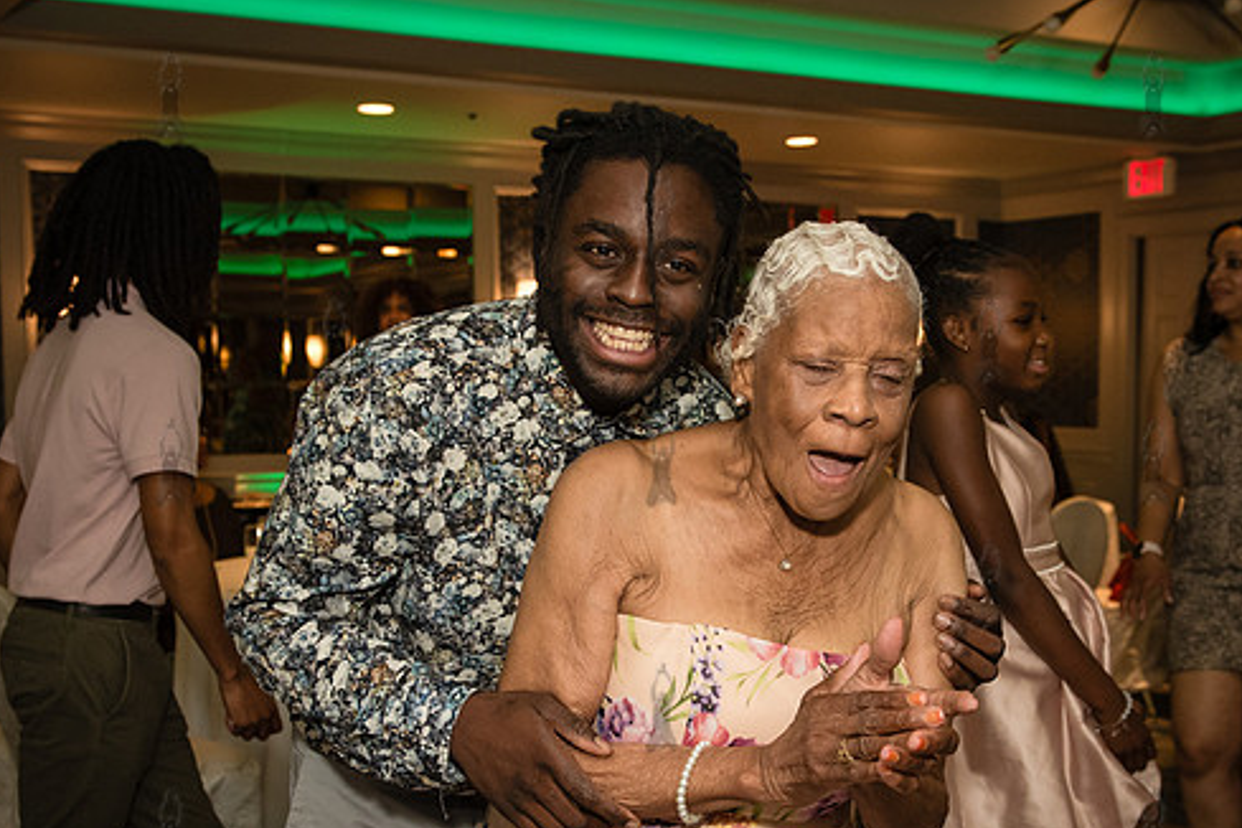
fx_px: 1828
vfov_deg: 25.4
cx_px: 671
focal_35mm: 53
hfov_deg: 37.5
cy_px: 526
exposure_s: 1/160
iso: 1600
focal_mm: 32
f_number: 3.5
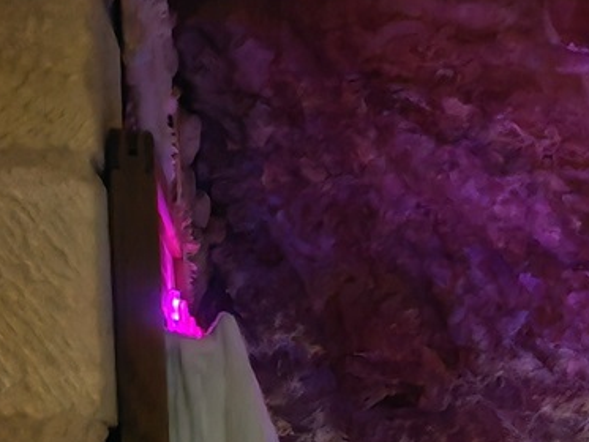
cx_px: 1559
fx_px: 2485
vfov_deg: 9.8
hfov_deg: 10.8
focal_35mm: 146
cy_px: 721
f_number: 1.6
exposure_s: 1/16.7
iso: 3006
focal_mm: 7.62
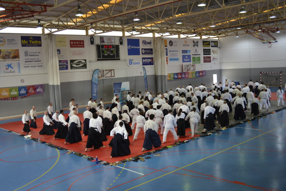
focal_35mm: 39
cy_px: 96
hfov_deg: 49.5
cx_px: 143
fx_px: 310
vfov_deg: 34.2
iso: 400
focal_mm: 26
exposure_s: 1/50
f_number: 4.2
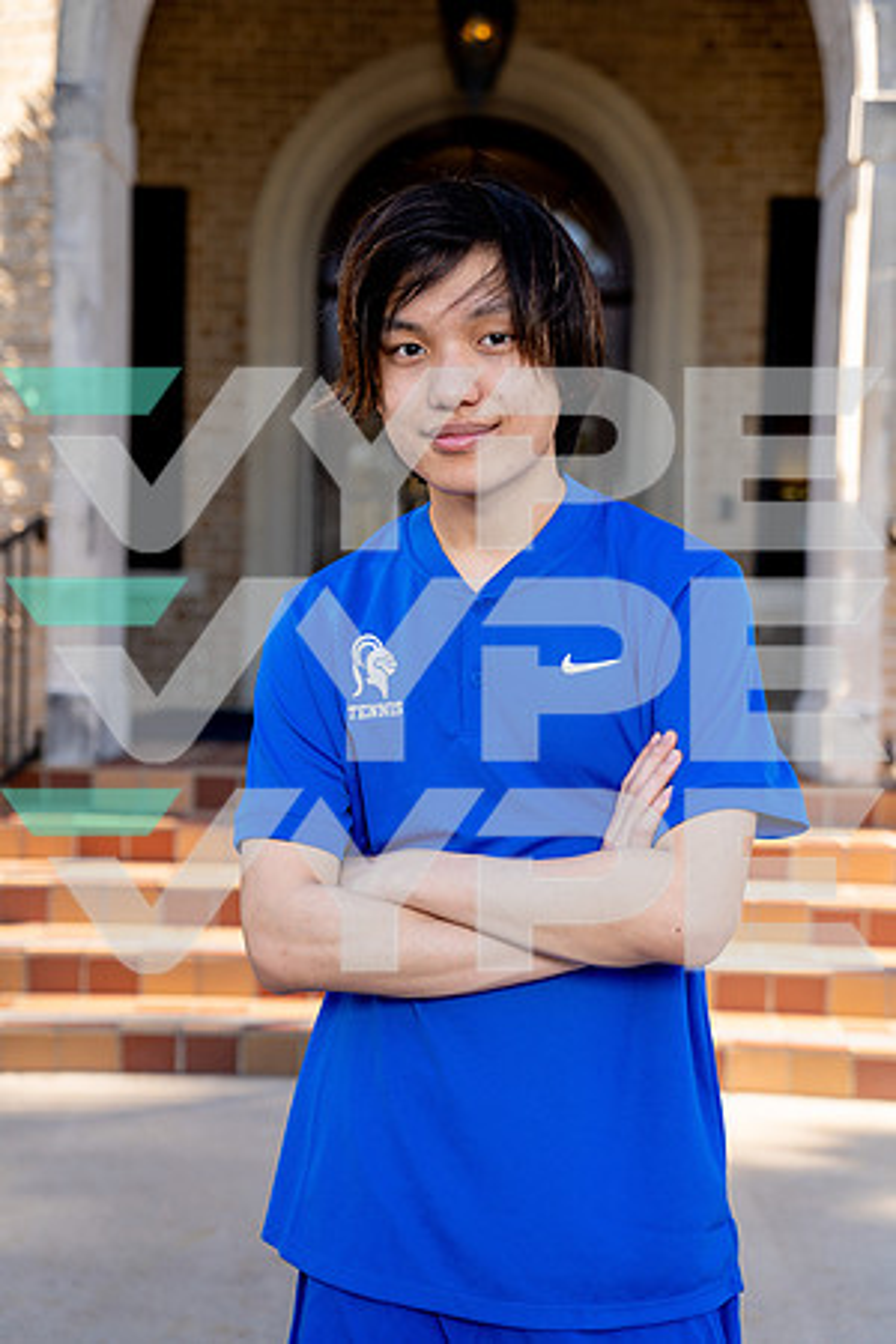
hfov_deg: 23.4
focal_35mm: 58
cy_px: 672
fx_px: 2165
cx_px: 448
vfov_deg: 34.5
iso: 100
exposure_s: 1/250
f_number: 4
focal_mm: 58
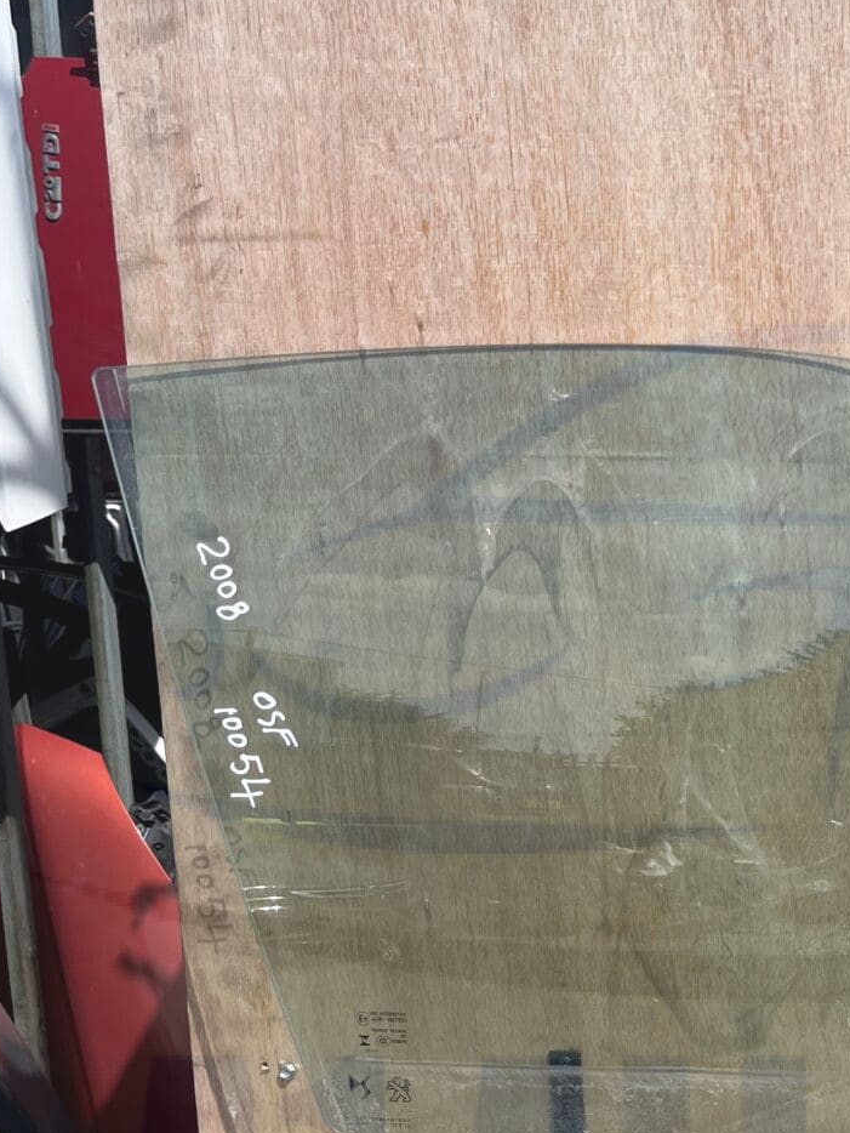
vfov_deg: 32.8
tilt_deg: -14.2
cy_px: 906
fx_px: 1865
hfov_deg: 24.3
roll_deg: +0.1
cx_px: 884
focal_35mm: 57
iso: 50
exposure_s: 1/3215
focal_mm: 5.1
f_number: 1.6
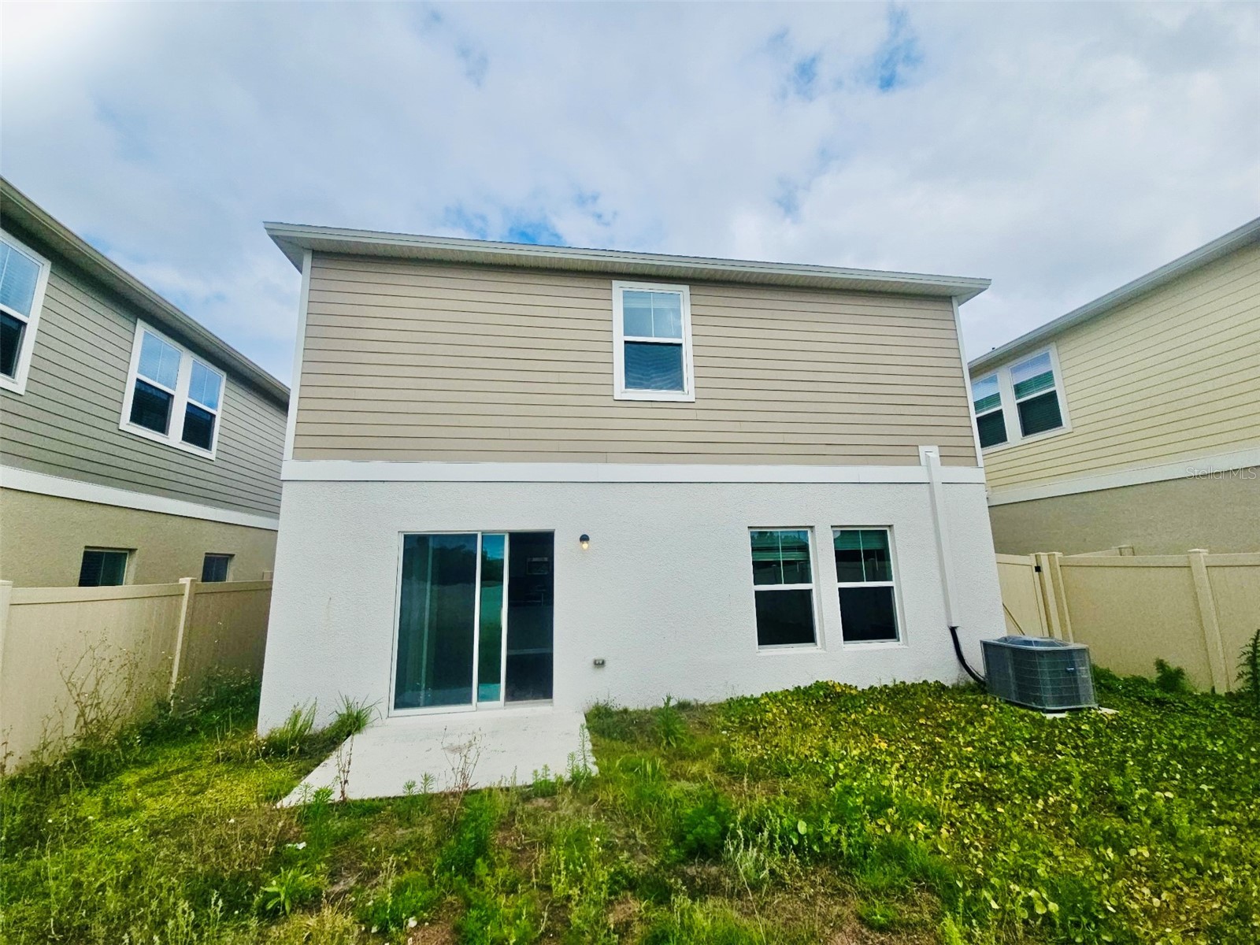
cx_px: 630
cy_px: 472
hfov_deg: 106.2
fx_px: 473
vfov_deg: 89.9
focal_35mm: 13
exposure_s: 1/3333
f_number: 2.2
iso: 50
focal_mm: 2.2
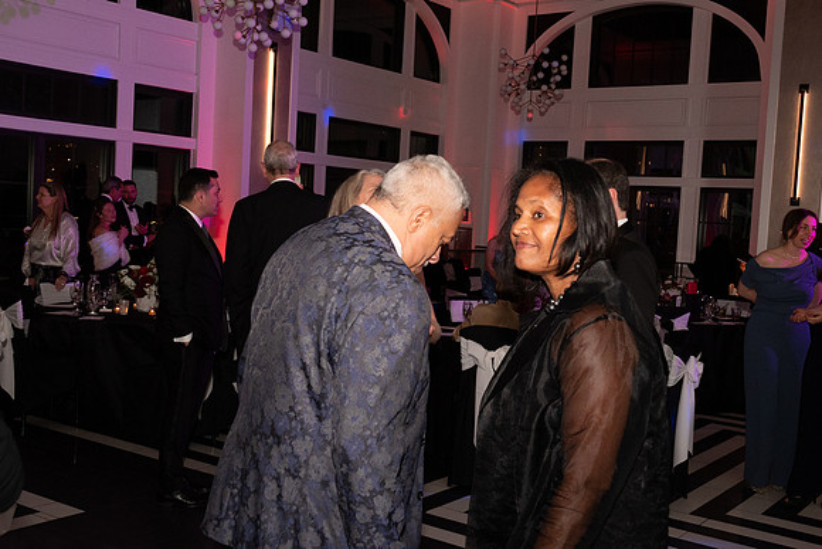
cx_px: 411
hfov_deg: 49.5
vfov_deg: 34.2
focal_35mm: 39
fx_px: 891
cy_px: 274
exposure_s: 1/60
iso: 2000
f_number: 7.1
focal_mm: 26
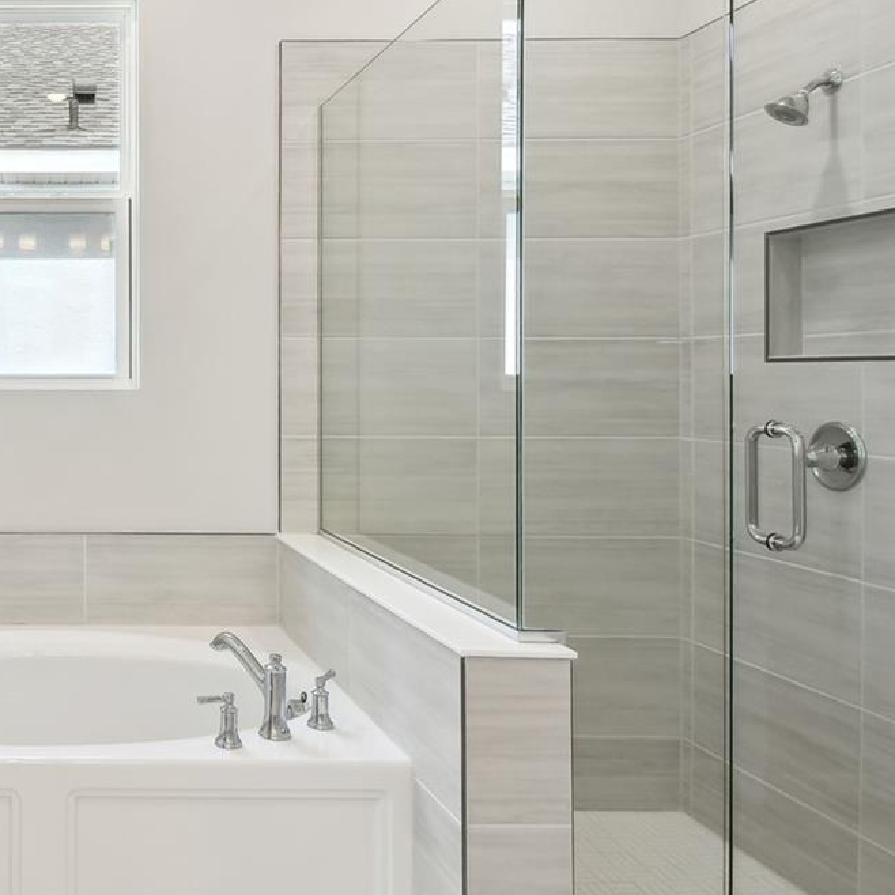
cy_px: 373
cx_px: 24
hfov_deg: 45.4
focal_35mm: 31
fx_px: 907
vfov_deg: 52.3
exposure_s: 1/25
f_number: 7.1
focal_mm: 10
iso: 100
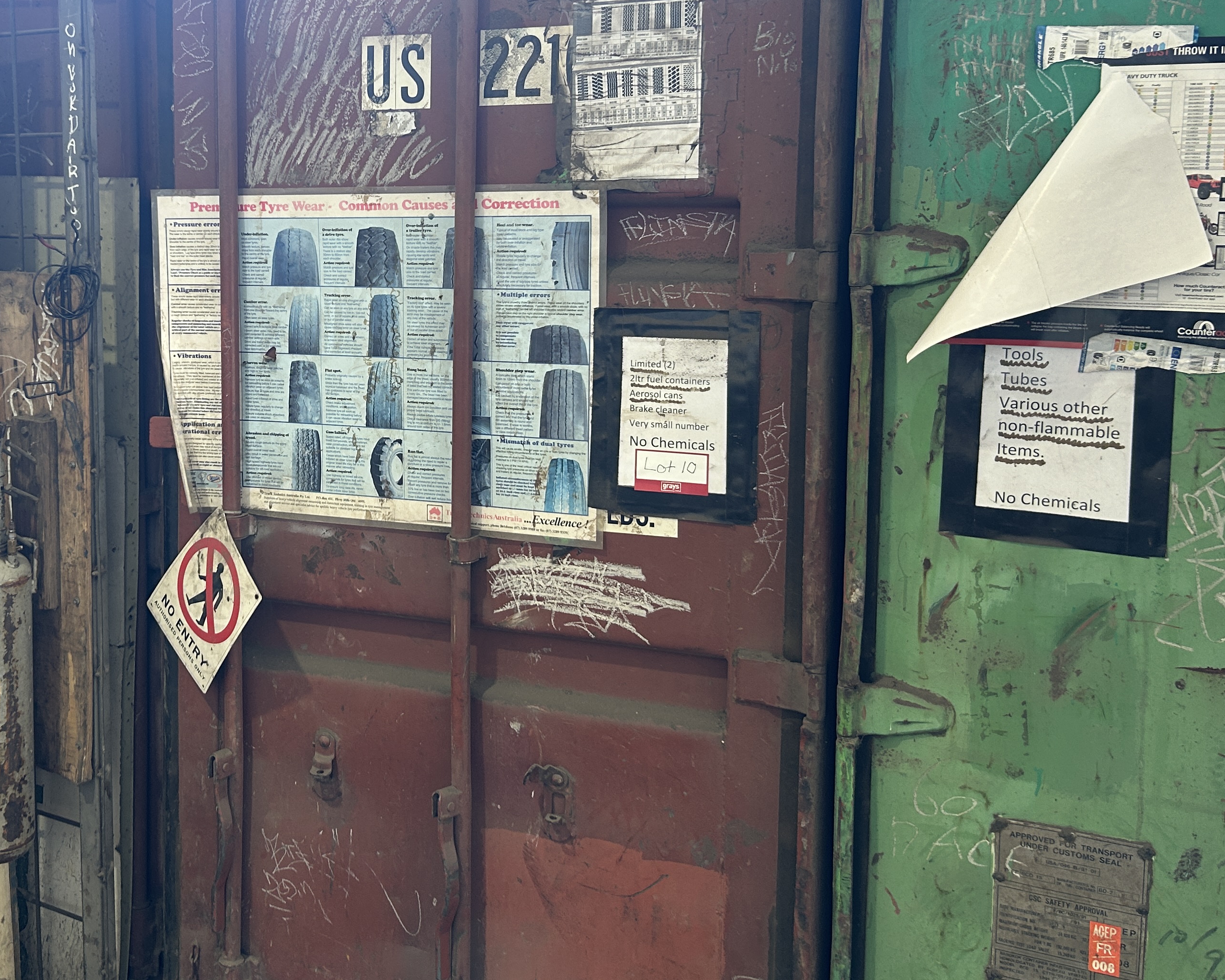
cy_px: 338
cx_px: 343
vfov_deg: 37.0
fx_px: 1450
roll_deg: +0.0
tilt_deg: -6.0
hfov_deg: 44.6
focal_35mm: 40
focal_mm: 5.7
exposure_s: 1/100
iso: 80
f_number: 1.5
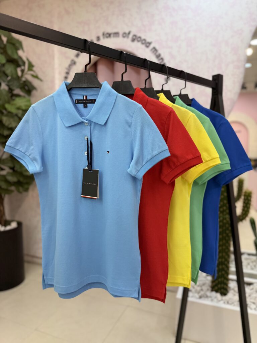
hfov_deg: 56.8
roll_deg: +0.3
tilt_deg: -5.5
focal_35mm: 24
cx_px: 128
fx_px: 238
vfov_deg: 71.6
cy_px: 172
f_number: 1.78
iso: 80
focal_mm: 6.76
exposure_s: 1/344
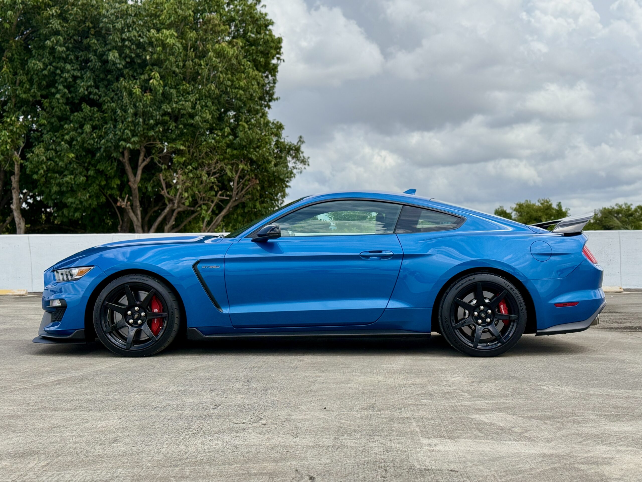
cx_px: 321
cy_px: 241
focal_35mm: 48
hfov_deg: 39.7
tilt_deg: +1.4
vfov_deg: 30.3
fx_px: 890
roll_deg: +0.4
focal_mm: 6.76
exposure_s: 1/4878
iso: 64
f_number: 1.78
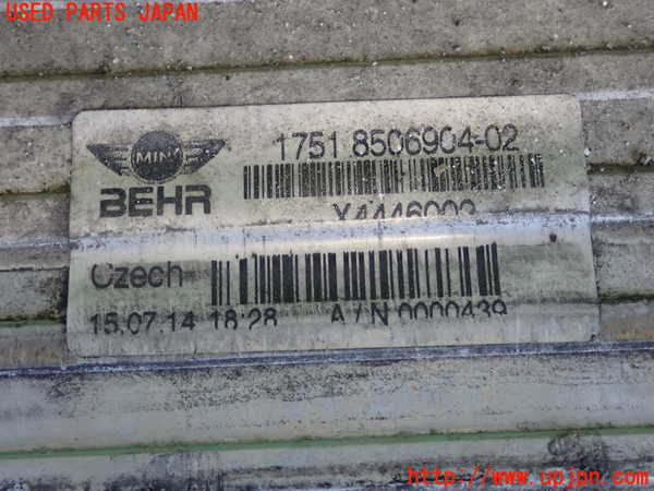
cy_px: 246
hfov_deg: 27.4
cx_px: 327
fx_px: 1341
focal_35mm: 71
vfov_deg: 20.7
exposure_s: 1/60
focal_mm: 12.73
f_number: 3.9
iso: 800
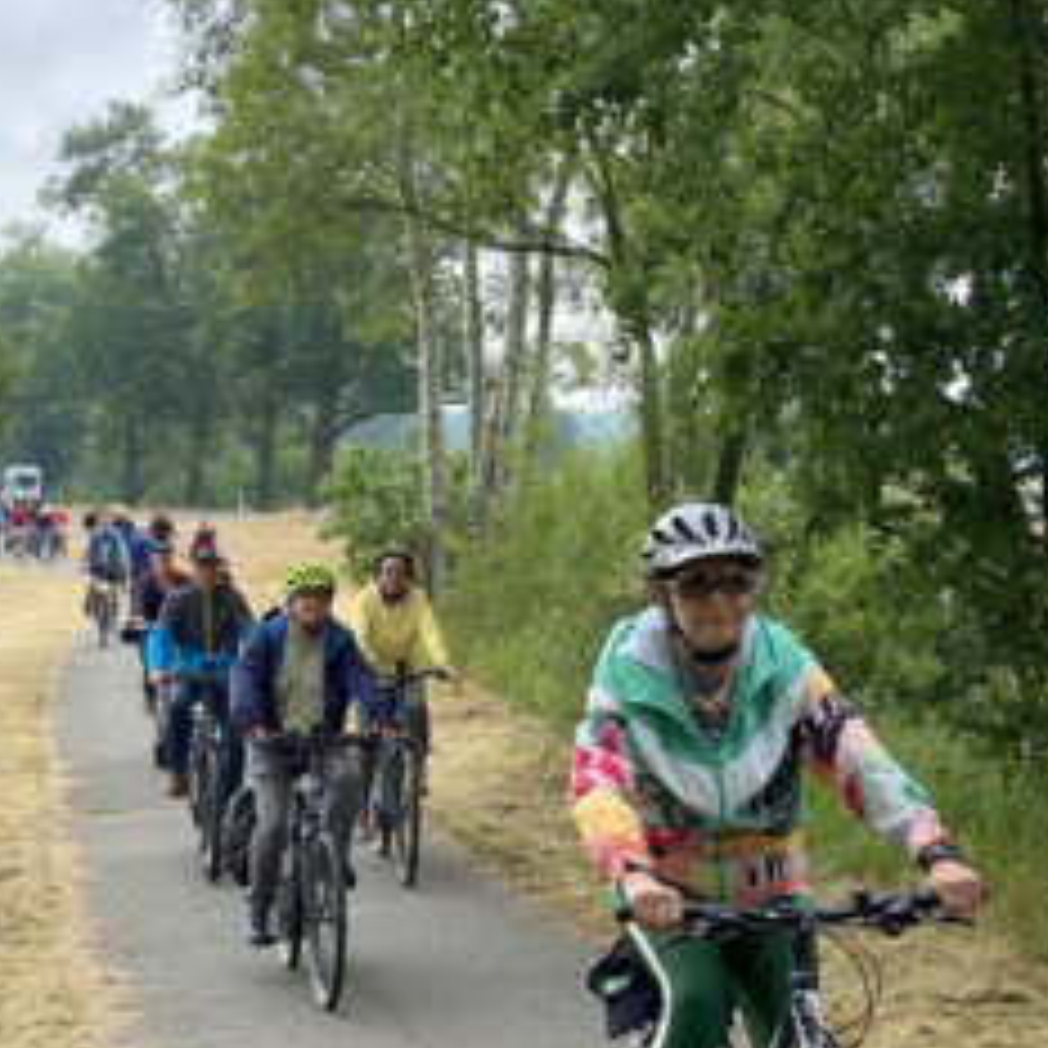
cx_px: 459
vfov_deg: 21.9
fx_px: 2706
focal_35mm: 79
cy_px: 630
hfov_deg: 21.9
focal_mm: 6
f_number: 2
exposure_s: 1/403
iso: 20
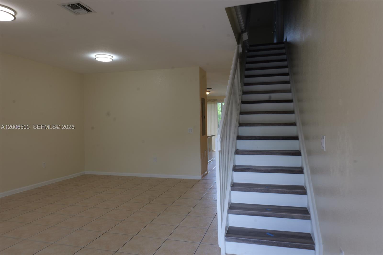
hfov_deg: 73.8
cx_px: 192
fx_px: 255
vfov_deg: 53.1
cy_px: 128
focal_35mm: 24
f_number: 16
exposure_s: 1/2.5
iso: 100
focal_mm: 24
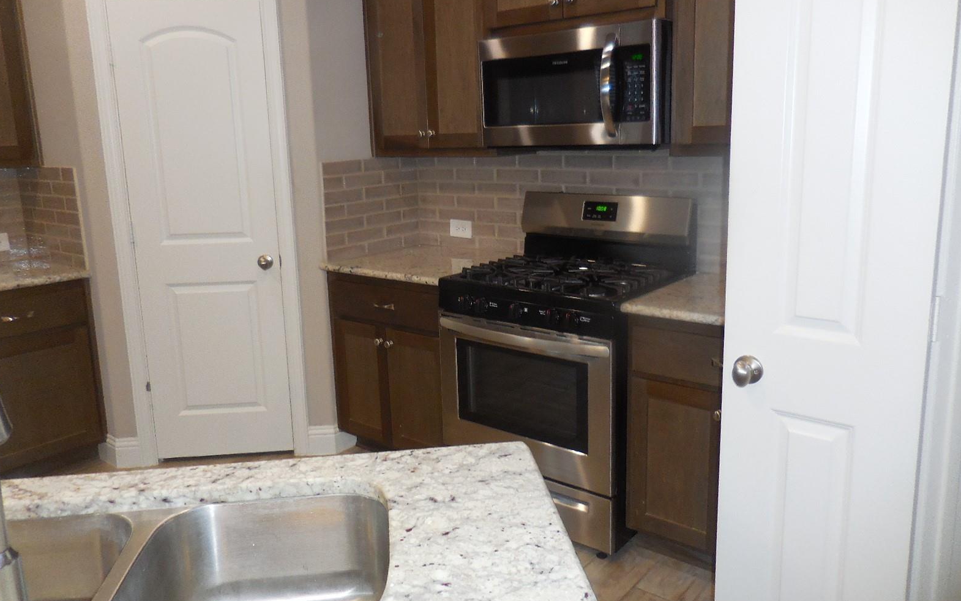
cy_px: 271
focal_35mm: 27
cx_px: 482
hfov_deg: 68.4
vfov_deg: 46.0
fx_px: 707
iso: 280
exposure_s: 1/25
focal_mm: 4.5
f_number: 3.3
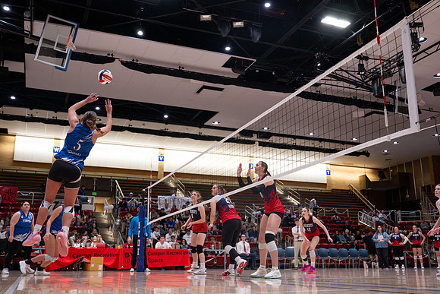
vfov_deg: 36.0
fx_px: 452
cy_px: 147
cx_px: 220
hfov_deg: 51.9
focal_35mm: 37
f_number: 4
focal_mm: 37
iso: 8000
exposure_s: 1/640
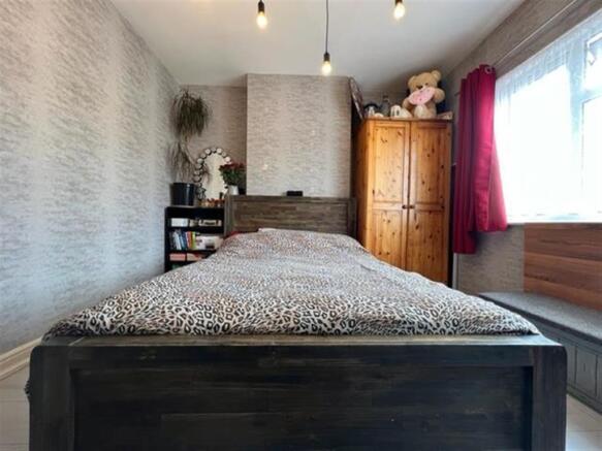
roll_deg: -0.2
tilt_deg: -0.3
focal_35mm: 13
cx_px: 301
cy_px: 226
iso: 200
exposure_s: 1/50
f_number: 1.8
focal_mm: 1.57
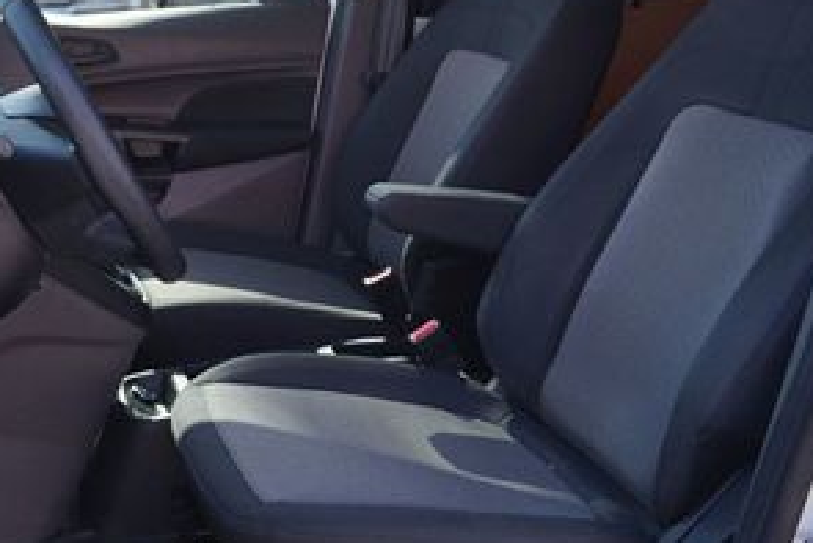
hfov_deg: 37.1
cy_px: 240
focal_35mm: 52
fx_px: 1175
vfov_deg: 26.0
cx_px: 193
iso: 100
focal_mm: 16
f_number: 5
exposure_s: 1/80
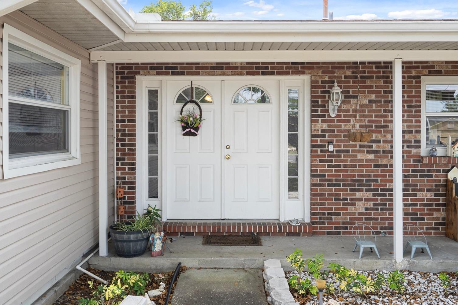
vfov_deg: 42.3
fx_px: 394
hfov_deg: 60.3
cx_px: 224
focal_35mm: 31
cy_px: 143
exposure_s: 1/30
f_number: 9
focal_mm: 29
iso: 320
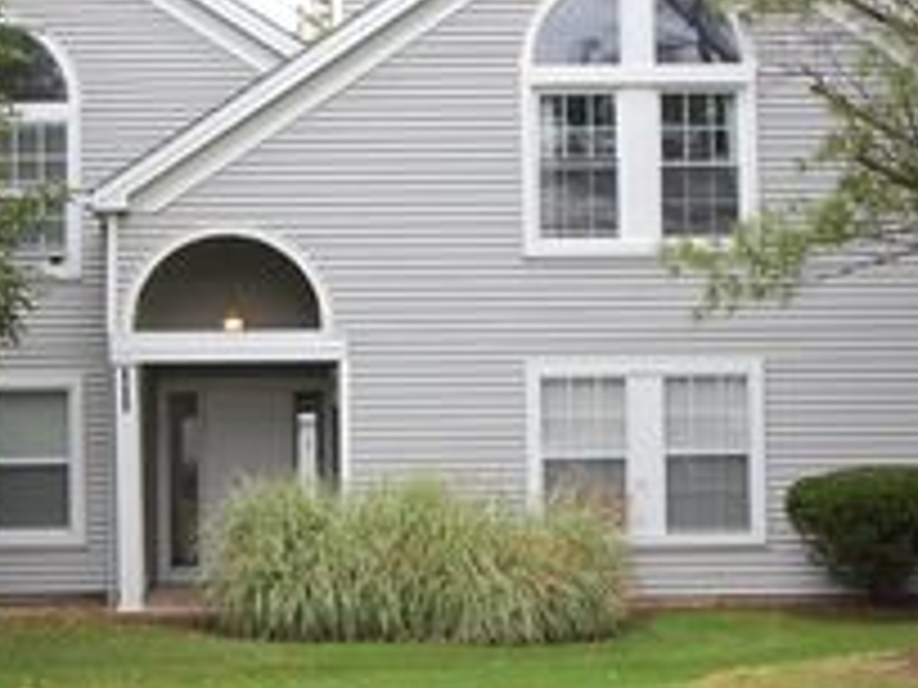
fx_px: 1967
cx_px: 270
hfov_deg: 26.0
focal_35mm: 74
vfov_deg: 19.8
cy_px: 310
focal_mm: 21
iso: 800
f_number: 9
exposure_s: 1/320
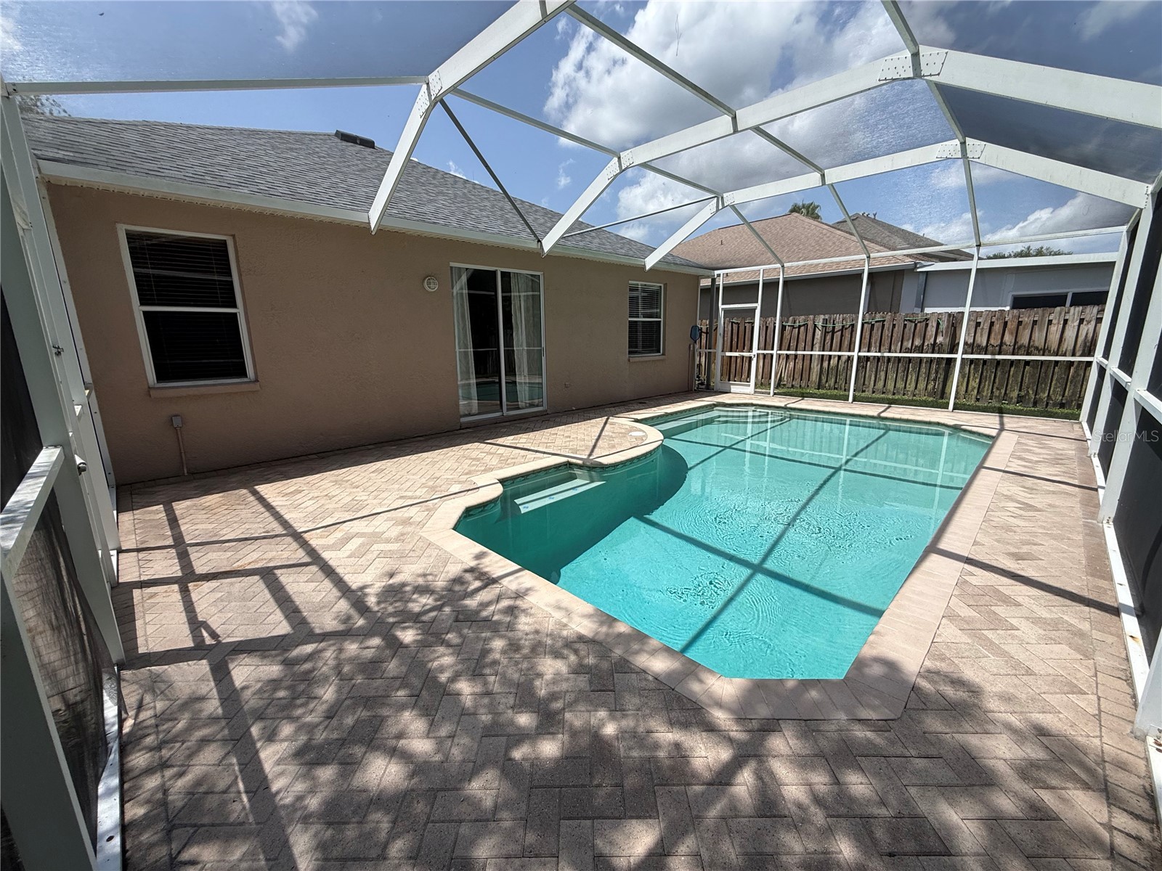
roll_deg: +0.6
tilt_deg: -12.1
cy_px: 436
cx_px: 581
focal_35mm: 14
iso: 50
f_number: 2.2
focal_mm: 2.22
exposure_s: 1/1795
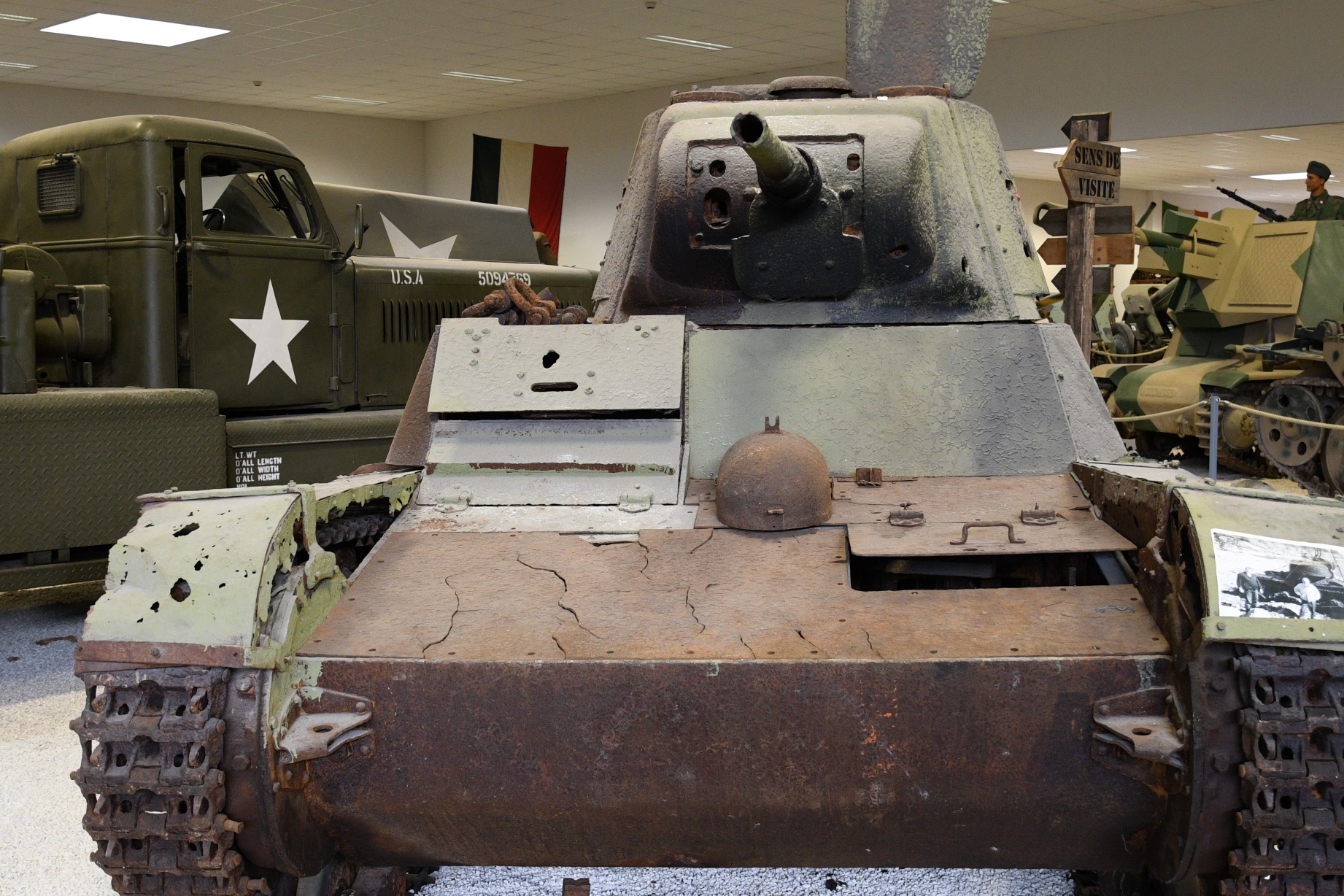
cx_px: 729
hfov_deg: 45.4
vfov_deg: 31.2
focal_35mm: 43
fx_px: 1605
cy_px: 457
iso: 1000
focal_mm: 22
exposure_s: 1/80
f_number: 4.5
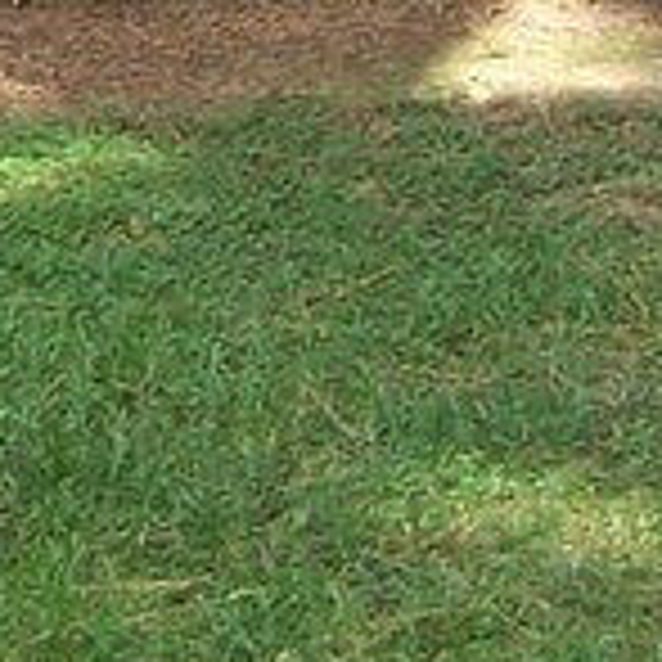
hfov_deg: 7.4
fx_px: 5063
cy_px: -937
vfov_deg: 7.0
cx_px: -117
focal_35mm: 234
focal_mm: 6.3
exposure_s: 1/180
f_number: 2.8
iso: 80
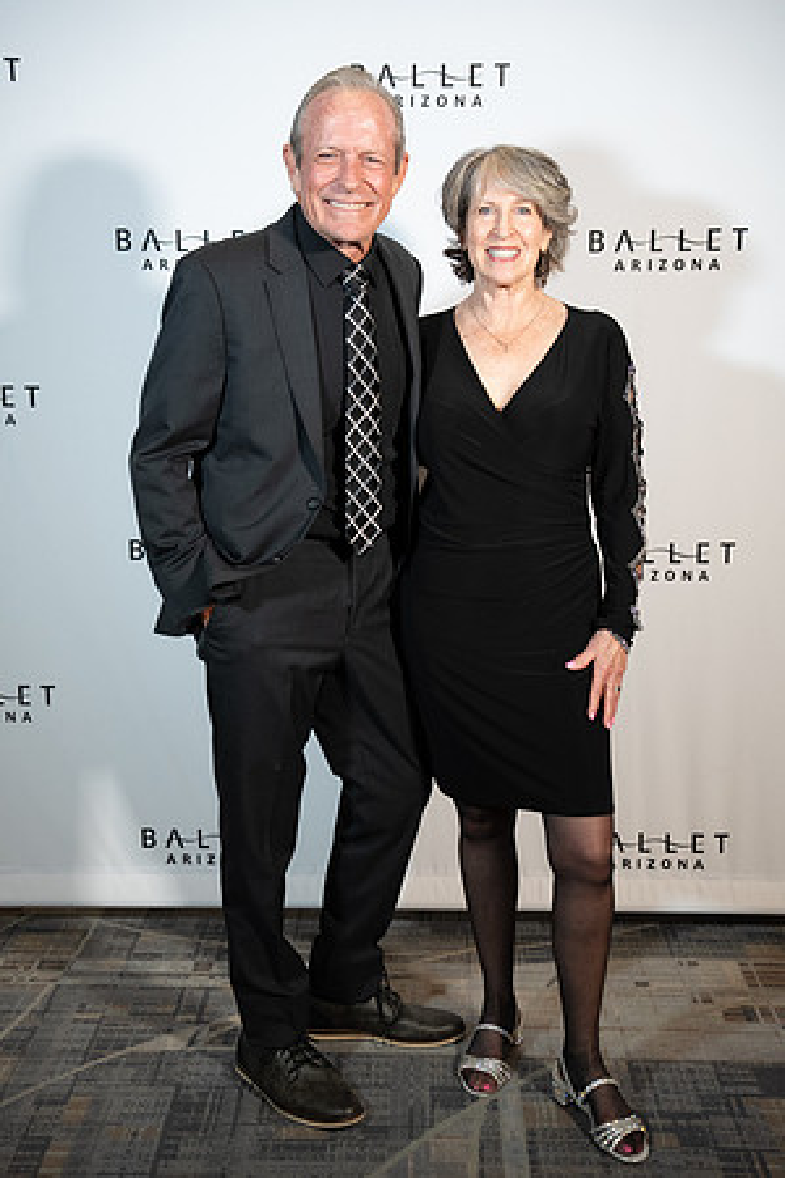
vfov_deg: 39.5
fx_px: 1642
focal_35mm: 50
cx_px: 392
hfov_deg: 26.9
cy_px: 589
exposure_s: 1/200
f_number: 2.8
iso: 1600
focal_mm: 50.2
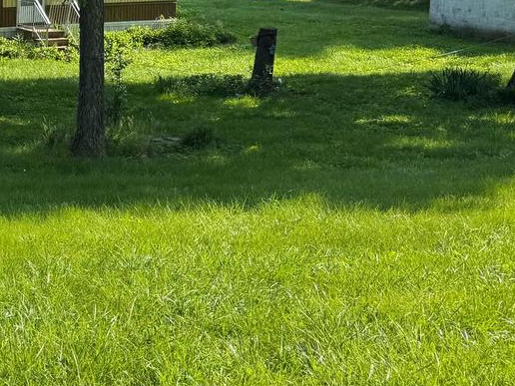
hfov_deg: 25.1
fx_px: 997
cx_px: -152
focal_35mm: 67
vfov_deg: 21.5
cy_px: 40
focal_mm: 6.76
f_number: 1.78
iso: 80
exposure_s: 1/1285
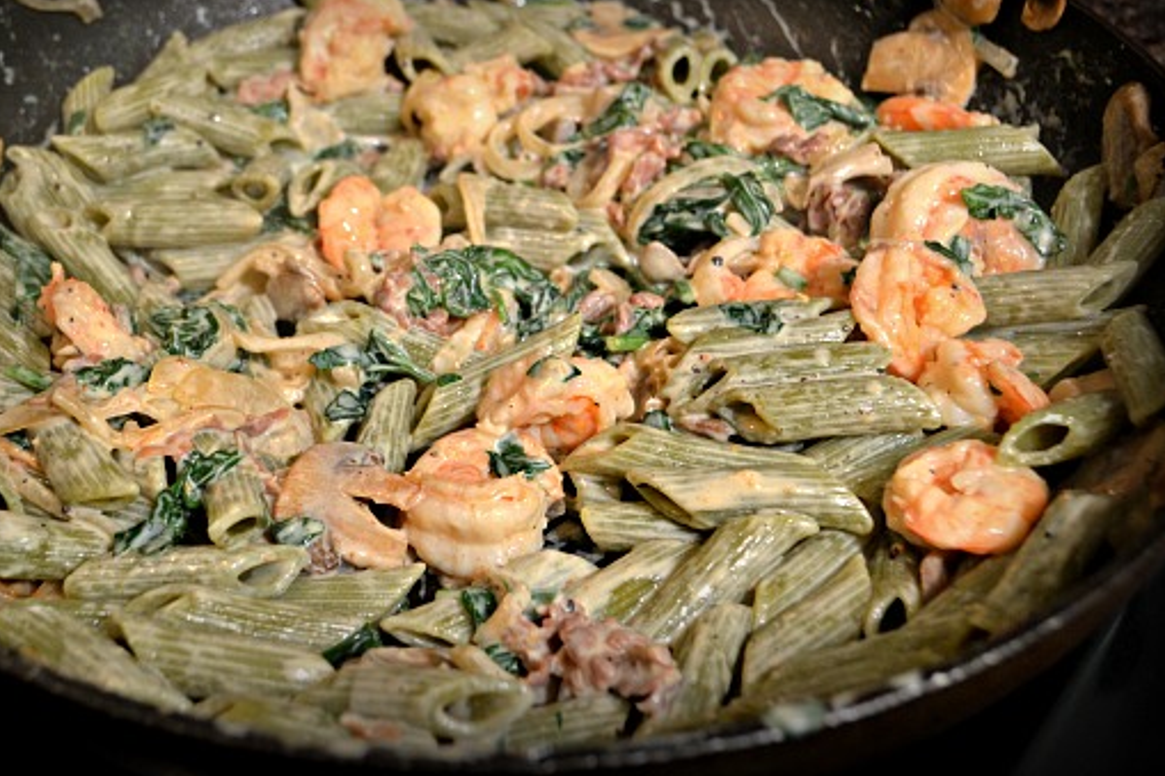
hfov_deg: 42.7
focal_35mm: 46
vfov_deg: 29.2
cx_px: 517
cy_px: 336
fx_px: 1488
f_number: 4.2
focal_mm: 26
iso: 1000
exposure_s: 1/15
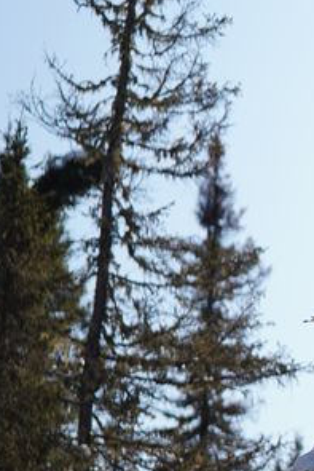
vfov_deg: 6.0
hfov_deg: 3.9
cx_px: 579
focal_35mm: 346
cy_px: 192
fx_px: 4521
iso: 100
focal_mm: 85
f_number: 1.4
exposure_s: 1/5000
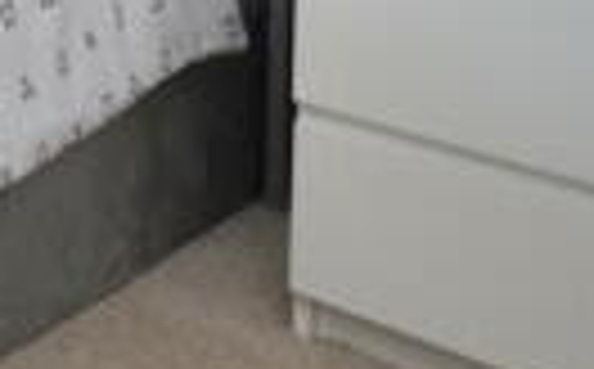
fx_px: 1228
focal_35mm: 76
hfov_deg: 16.9
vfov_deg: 13.8
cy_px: -428
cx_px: -693
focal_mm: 10
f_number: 5.6
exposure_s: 1/100
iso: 400
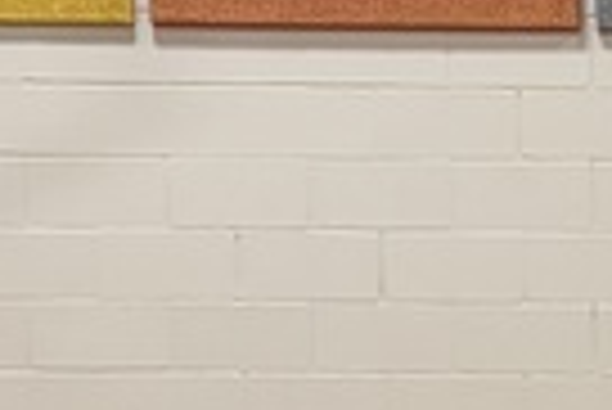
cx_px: 1242
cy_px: 1194
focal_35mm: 203
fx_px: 3455
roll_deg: -0.2
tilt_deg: -6.7
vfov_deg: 6.3
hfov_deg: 9.4
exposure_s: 1/60
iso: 160
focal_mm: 5.96
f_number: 1.6
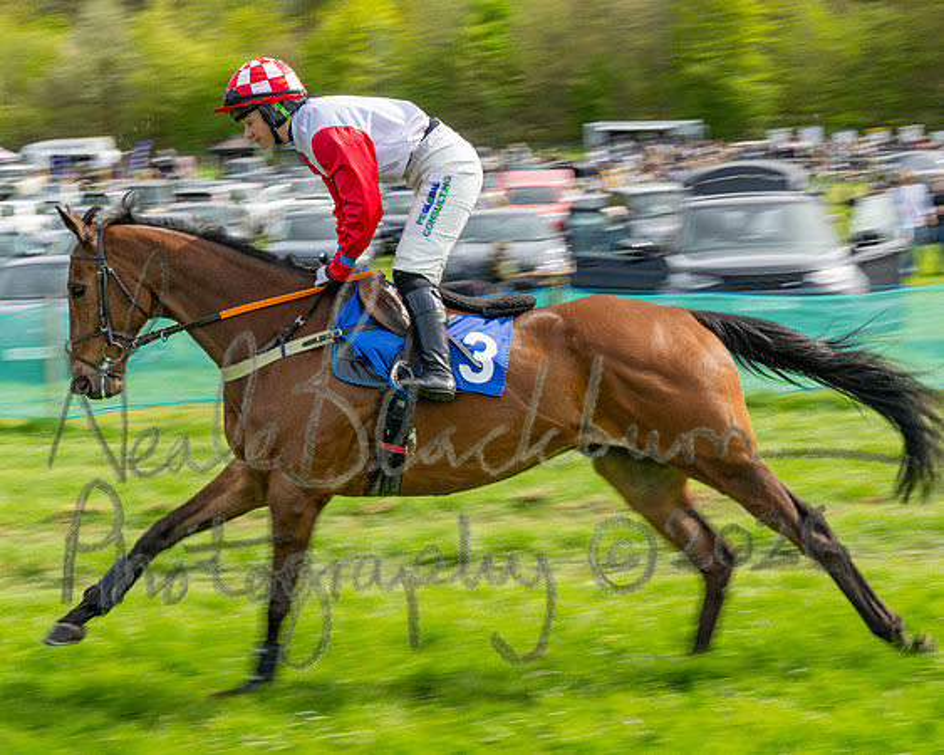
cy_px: 381
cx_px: 361
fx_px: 2528
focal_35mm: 91
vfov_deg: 17.0
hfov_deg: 21.1
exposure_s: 1/160
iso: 100
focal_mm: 77
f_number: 9
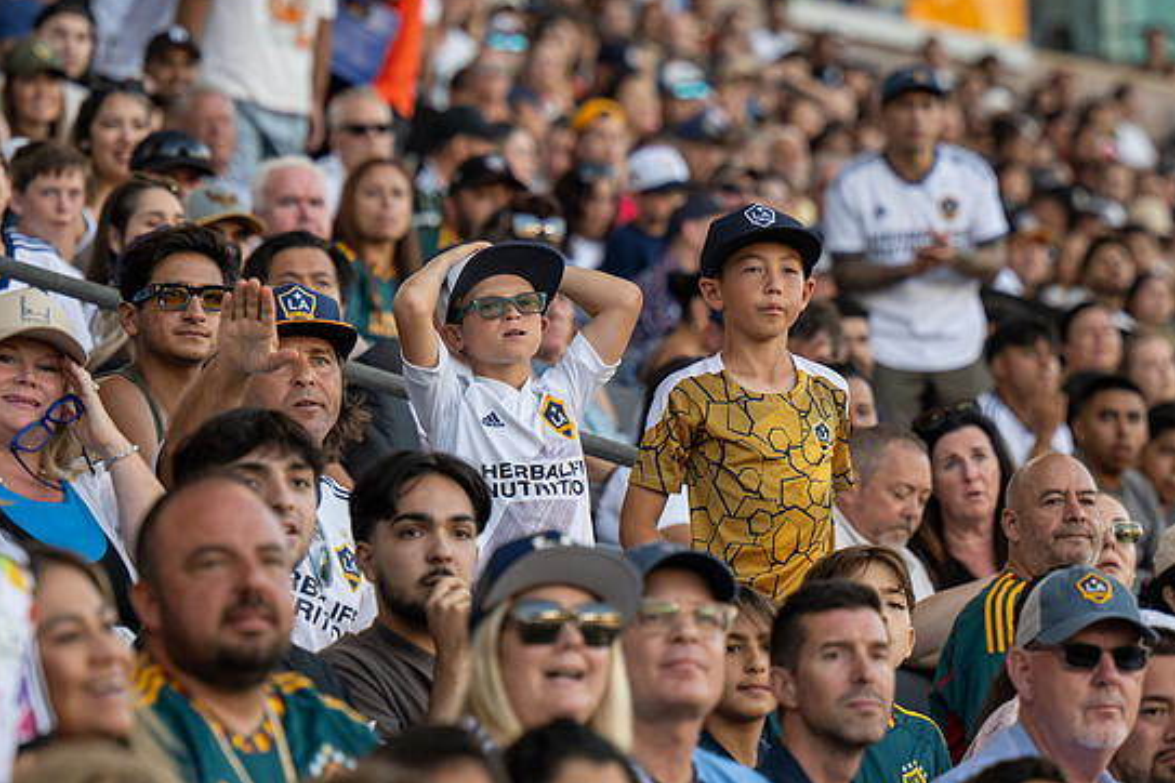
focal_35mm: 261
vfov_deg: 5.3
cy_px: 266
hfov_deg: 7.9
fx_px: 8518
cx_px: 606
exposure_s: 1/1000
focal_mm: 130
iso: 720
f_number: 2.8
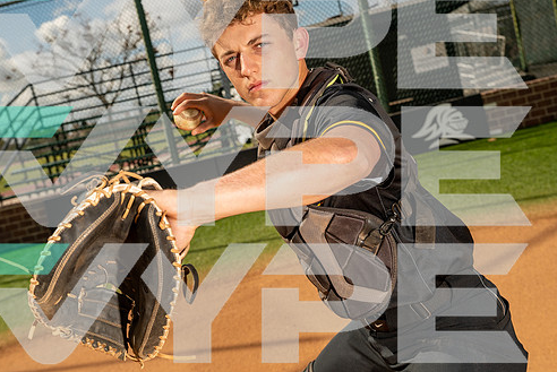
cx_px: 243
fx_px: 821
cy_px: 167
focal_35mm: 53
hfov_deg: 37.4
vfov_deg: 25.6
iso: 100
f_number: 5.6
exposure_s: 1/250
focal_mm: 45
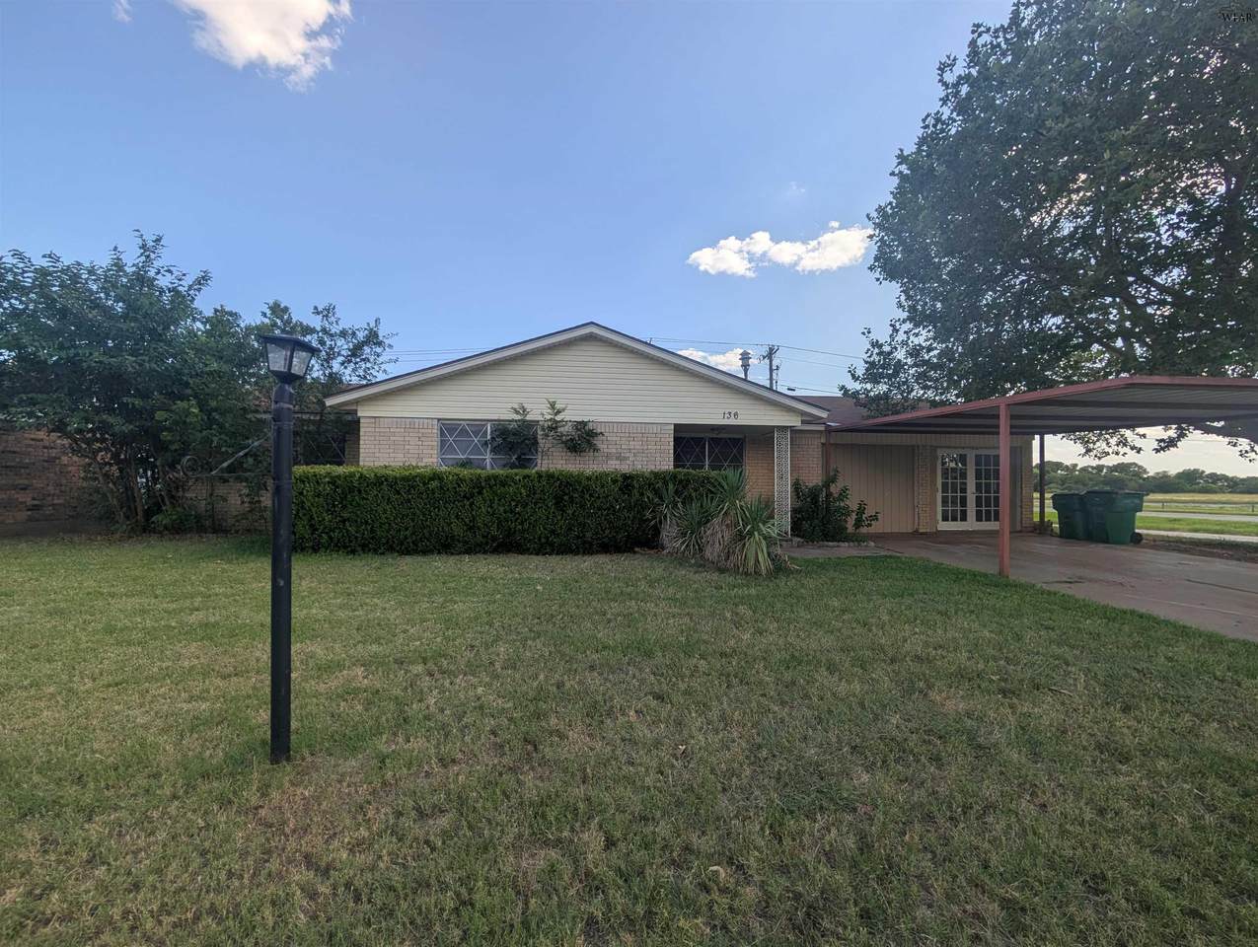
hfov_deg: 110.5
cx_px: 629
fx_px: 437
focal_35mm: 12
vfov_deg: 94.6
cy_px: 474
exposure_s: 1/2088
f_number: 1.7
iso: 48
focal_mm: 2.02
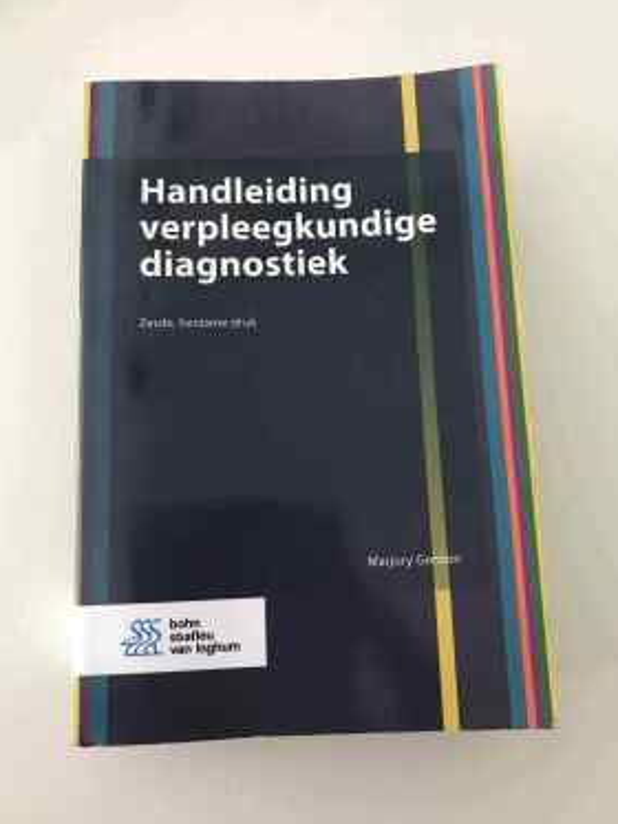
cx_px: 309
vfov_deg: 59.9
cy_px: 389
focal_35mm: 30
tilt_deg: -77.2
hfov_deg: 46.8
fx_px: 714
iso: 40
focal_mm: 3.99
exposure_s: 1/33
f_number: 1.8
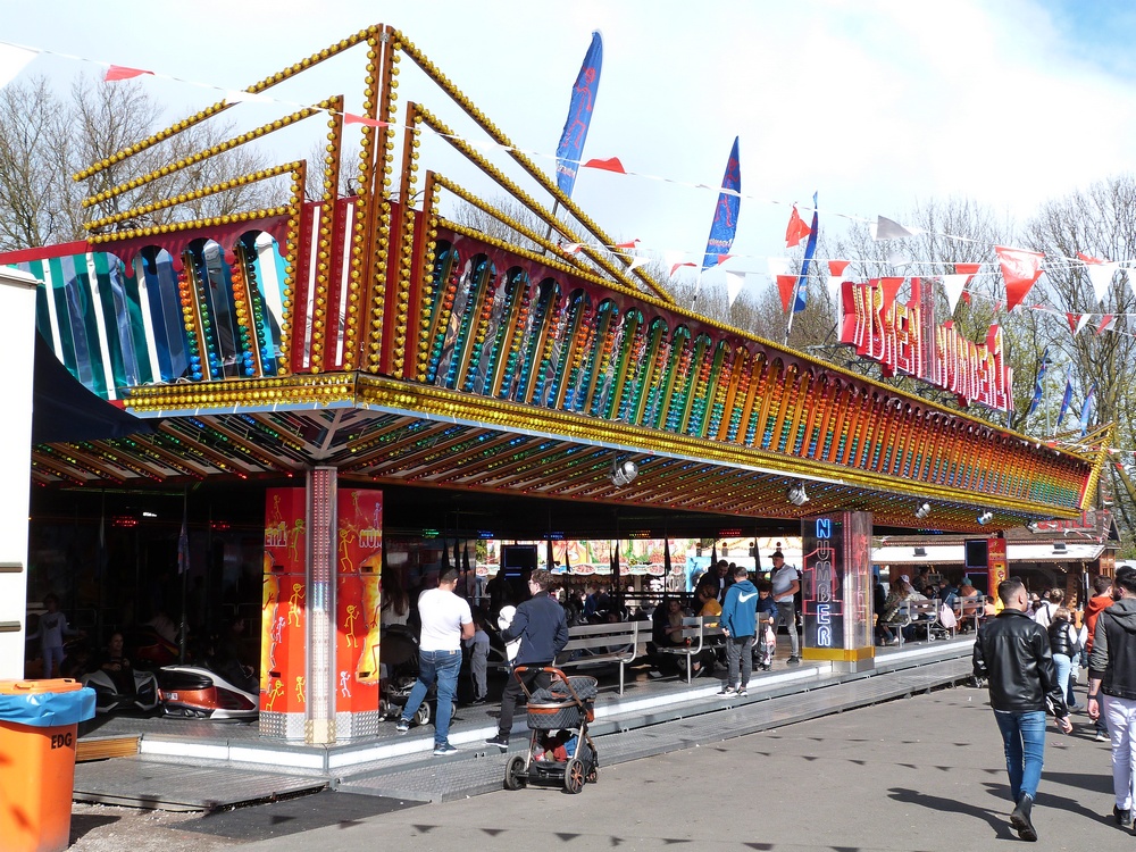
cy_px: 426
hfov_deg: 42.9
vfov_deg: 32.9
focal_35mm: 44
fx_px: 1444
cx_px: 568
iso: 100
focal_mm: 7.8
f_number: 5.6
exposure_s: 1/200
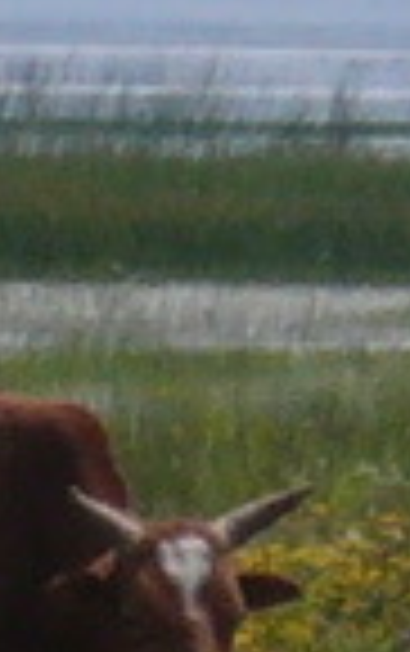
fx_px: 21782
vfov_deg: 1.7
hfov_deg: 1.1
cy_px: 450
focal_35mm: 1222
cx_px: 1829
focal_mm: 15.6
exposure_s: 1/400
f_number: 6.3
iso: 80
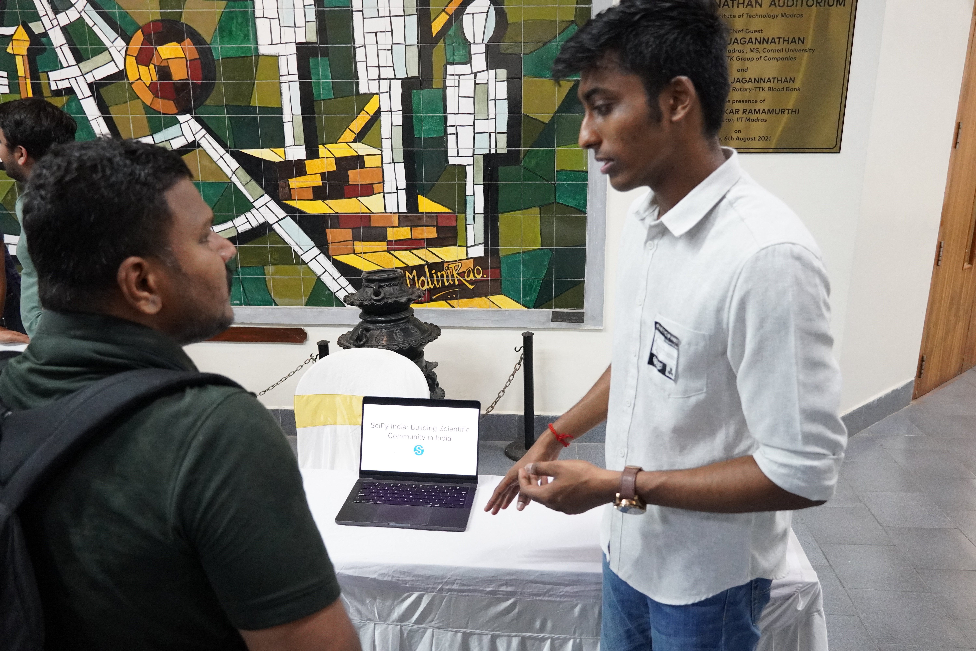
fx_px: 813
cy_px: 326
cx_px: 488
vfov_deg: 43.6
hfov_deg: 61.9
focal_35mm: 30
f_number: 4
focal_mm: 20
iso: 3200
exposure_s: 1/100
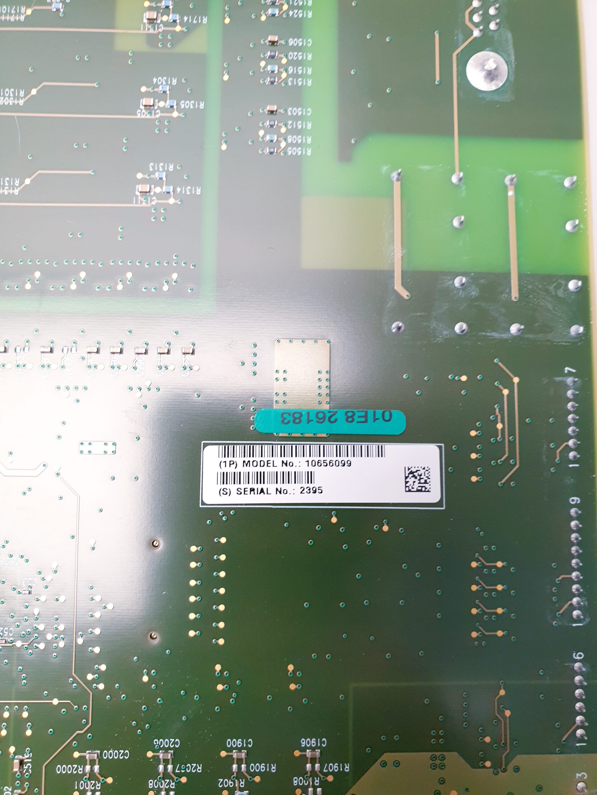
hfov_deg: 53.1
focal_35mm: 26
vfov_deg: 67.3
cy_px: 398
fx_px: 598
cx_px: 298
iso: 160
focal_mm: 4.3
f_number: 2.4
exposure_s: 1/50
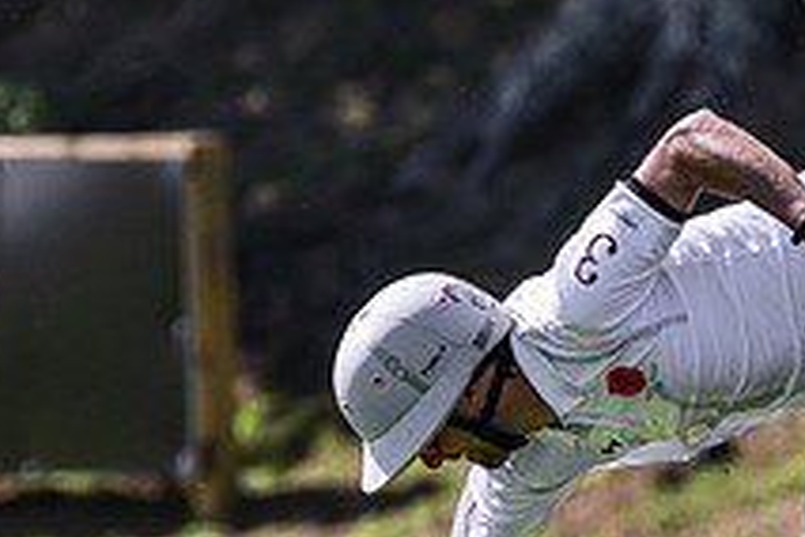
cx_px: 640
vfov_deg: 0.6
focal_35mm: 2411
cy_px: 650
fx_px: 53908
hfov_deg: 0.9
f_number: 5.6
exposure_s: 1/800
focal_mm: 400
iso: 320
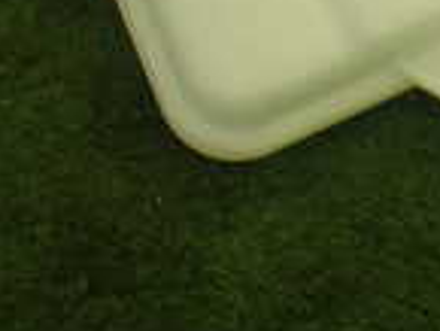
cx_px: 464
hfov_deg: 15.5
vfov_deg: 11.1
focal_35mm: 124
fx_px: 1577
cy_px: -285
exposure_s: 1/125
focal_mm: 5.4
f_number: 2.3
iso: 125
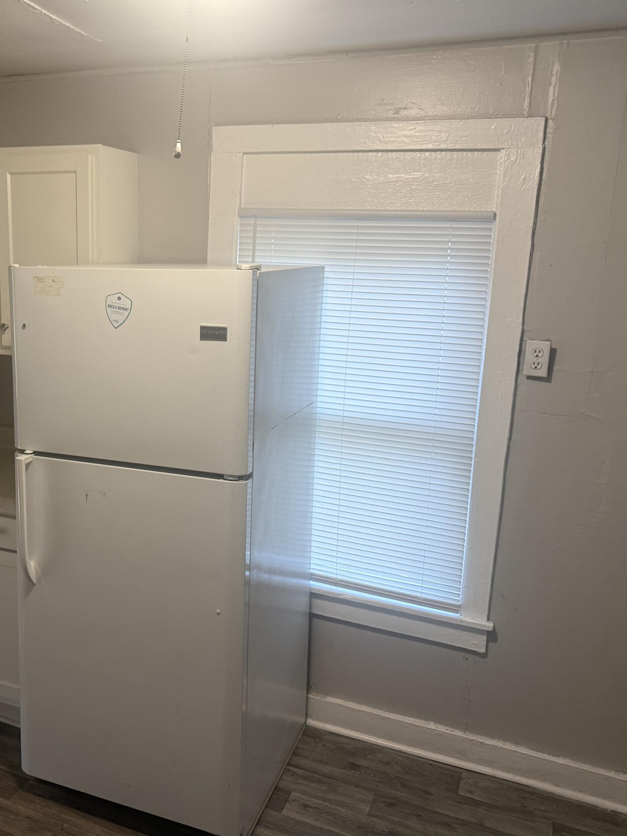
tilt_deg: -9.6
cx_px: 160
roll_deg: -0.1
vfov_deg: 55.3
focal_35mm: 33
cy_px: 406
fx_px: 797
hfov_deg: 41.7
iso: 200
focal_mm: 6.76
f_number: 1.78
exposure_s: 1/60
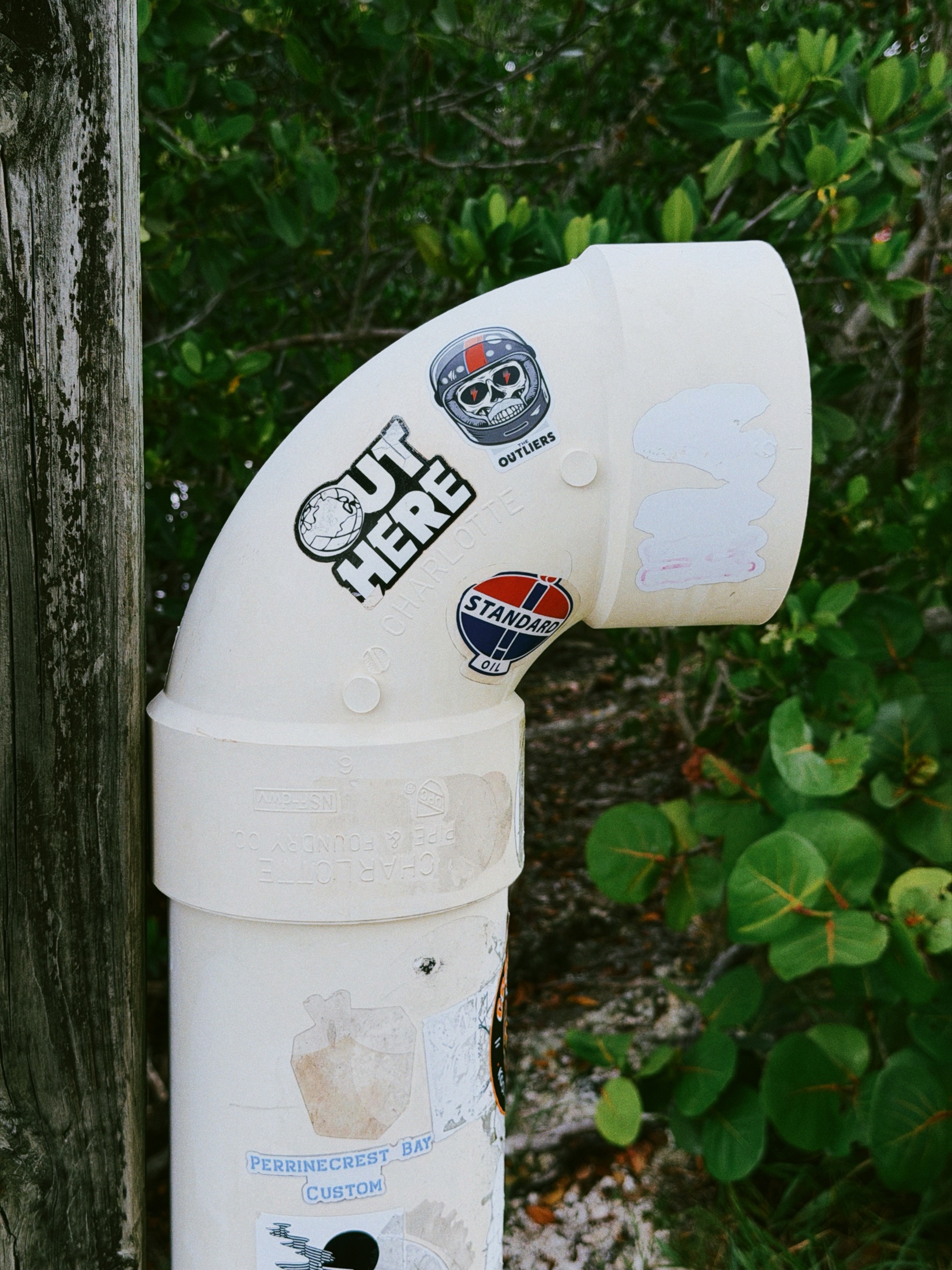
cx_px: 476
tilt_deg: -11.8
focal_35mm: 48
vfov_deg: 39.7
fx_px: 1760
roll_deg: +0.9
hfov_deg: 30.3
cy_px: 635
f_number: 1.78
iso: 64
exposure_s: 1/754
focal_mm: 6.76
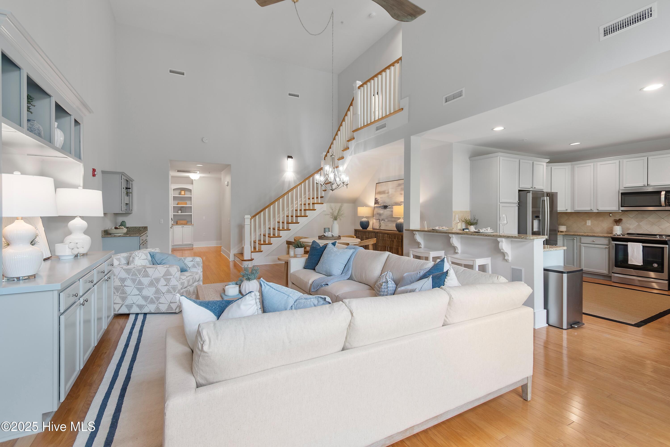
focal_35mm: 15
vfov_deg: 77.3
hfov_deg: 100.4
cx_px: 335
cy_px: 224
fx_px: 279
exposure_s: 1/3
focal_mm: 10
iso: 100
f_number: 4.5
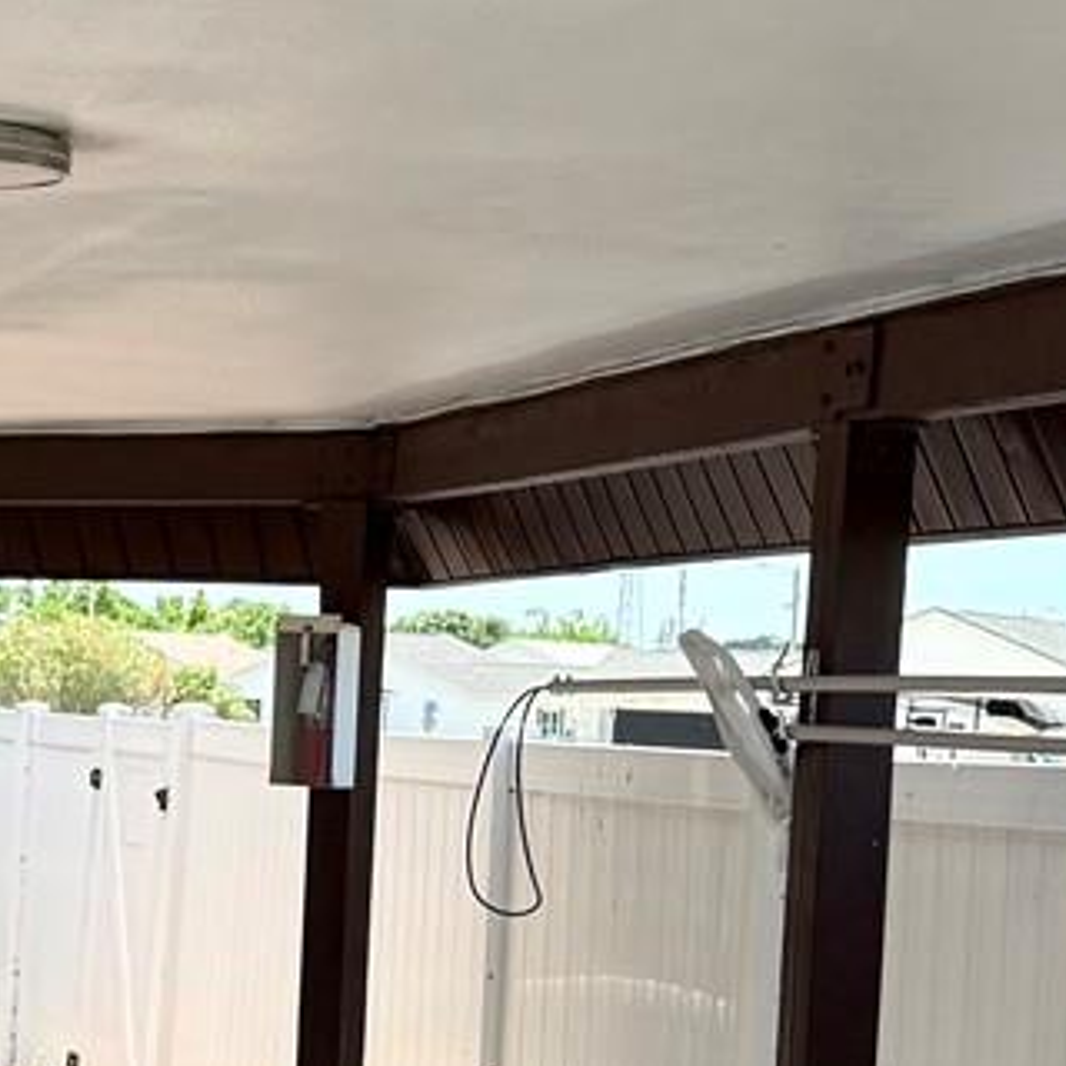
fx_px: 3693
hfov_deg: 15.8
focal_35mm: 106
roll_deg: -2.4
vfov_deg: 16.3
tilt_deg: -2.2
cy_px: 873
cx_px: -220
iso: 100
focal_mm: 6.76
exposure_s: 1/1653
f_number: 1.78
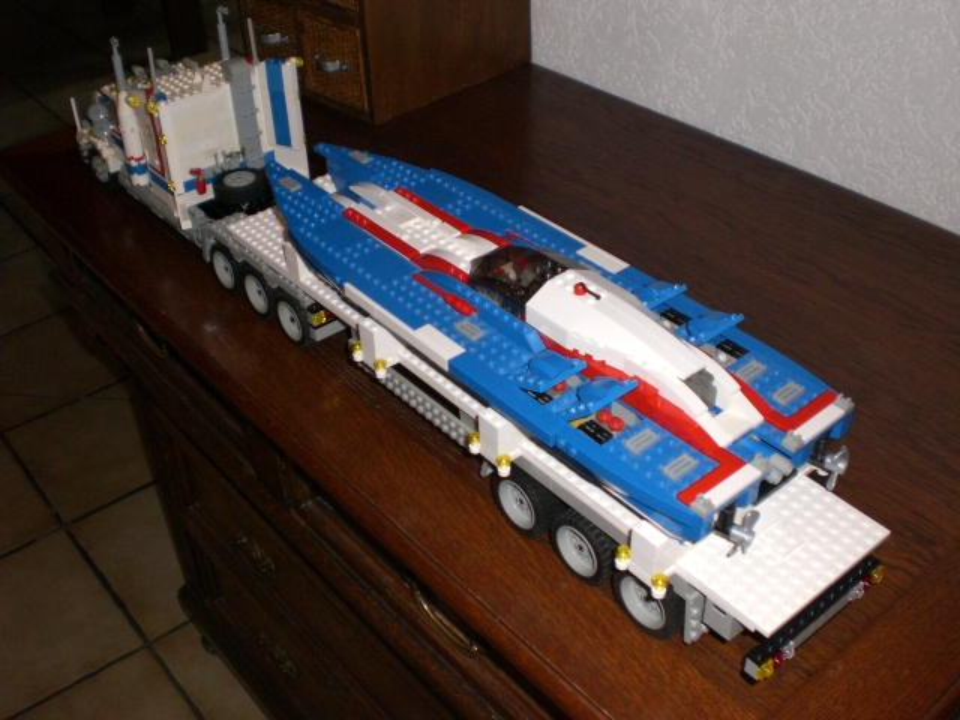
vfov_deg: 37.7
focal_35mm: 38
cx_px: 480
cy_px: 360
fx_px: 1054
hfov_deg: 49.0
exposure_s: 1/60
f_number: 3.1
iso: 200
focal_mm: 6.3
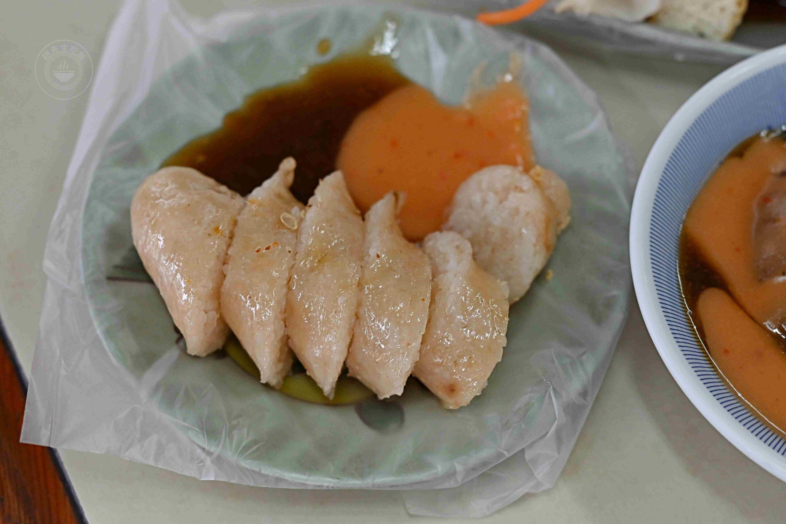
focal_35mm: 75
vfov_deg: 18.2
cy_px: 262
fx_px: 1637
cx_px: 393
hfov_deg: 27.0
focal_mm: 50
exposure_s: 1/200
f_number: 3.2
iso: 1000
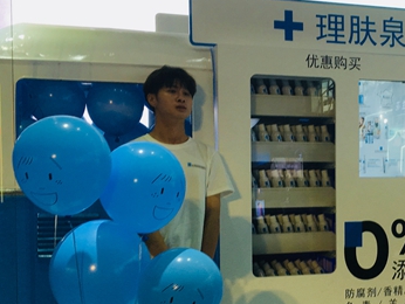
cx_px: 386
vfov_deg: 21.8
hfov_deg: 27.6
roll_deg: -1.6
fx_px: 784
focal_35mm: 67
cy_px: 219
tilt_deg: -0.5
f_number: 2.2
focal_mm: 4.15
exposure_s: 1/50
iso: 32
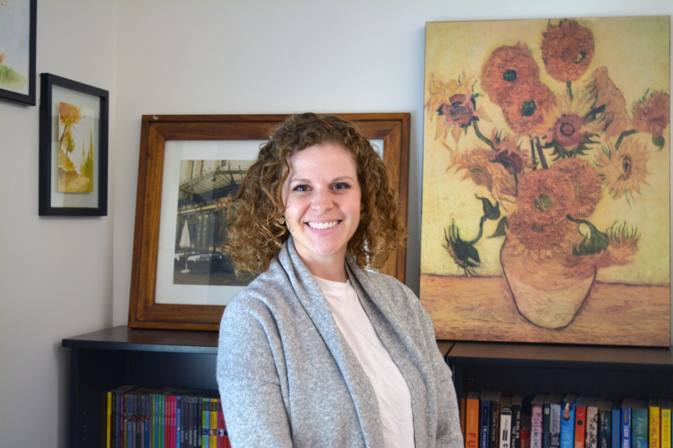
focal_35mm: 51
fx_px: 953
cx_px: 336
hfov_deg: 38.9
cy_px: 224
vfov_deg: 26.5
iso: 900
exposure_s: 1/30
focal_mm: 34
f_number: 4.5
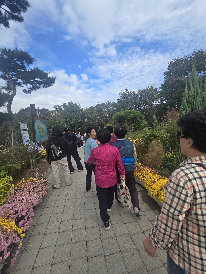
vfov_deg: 106.2
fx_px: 103
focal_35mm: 13
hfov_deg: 89.9
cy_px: 137
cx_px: 103
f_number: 2.2
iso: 50
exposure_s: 1/1279
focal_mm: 2.2
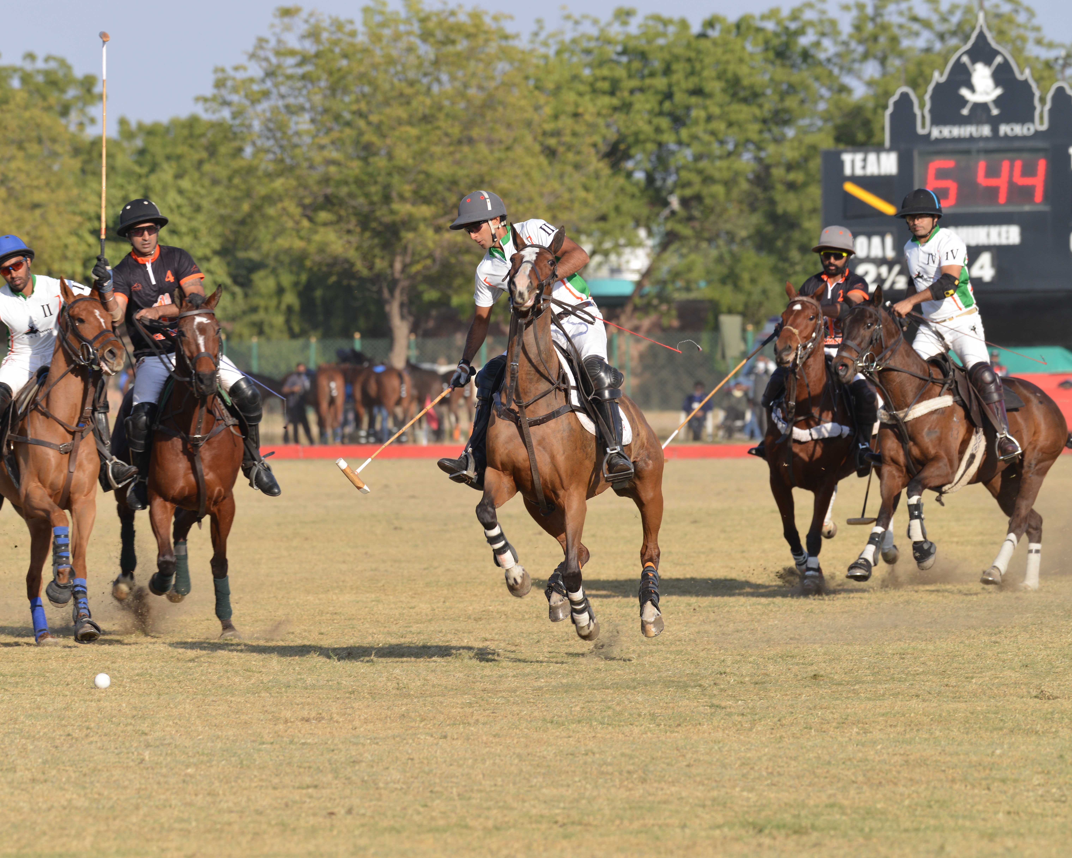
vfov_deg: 5.0
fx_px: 9740
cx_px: 474
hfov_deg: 6.3
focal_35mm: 307
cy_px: 433
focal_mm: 270
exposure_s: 1/800
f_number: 7.1
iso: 400
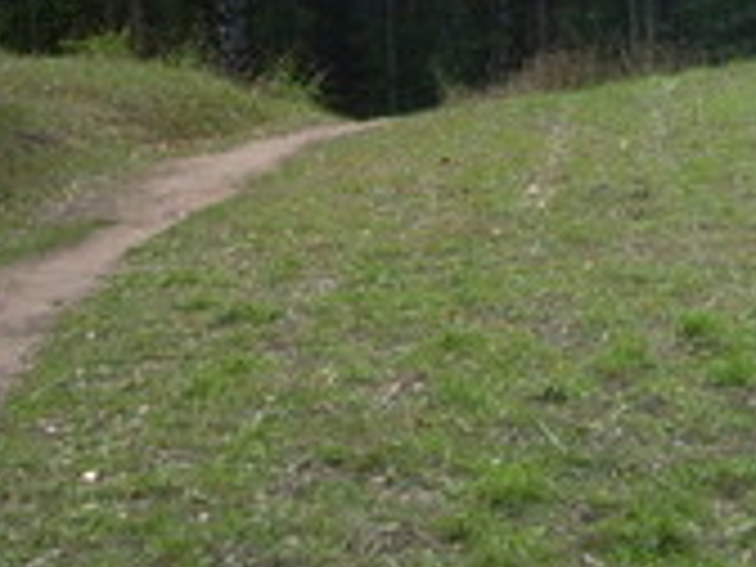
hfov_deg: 17.2
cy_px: -259
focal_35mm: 113
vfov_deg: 12.5
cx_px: 630
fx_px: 2468
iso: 50
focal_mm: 6.3
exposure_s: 1/420
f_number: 2.8
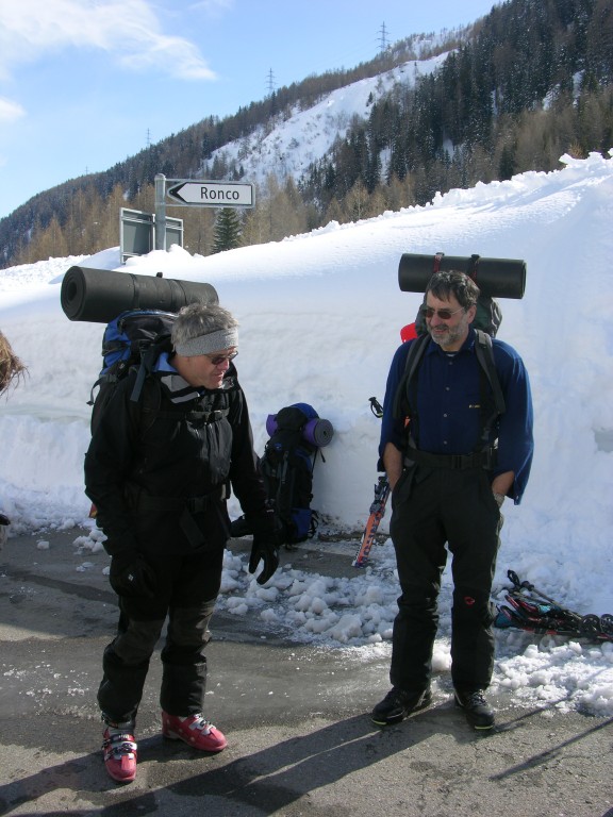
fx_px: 826
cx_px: 306
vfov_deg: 52.6
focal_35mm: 35
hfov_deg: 40.7
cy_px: 408
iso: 50
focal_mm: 8.9
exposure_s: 1/208
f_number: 6.3
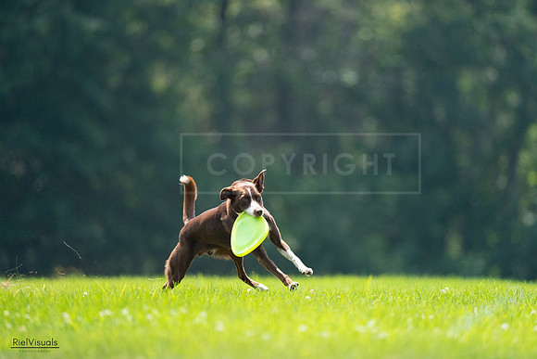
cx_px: 268
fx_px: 8952
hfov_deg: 3.4
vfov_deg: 2.3
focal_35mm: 600
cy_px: 180
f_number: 6.3
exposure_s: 1/4000
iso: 3200
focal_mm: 600
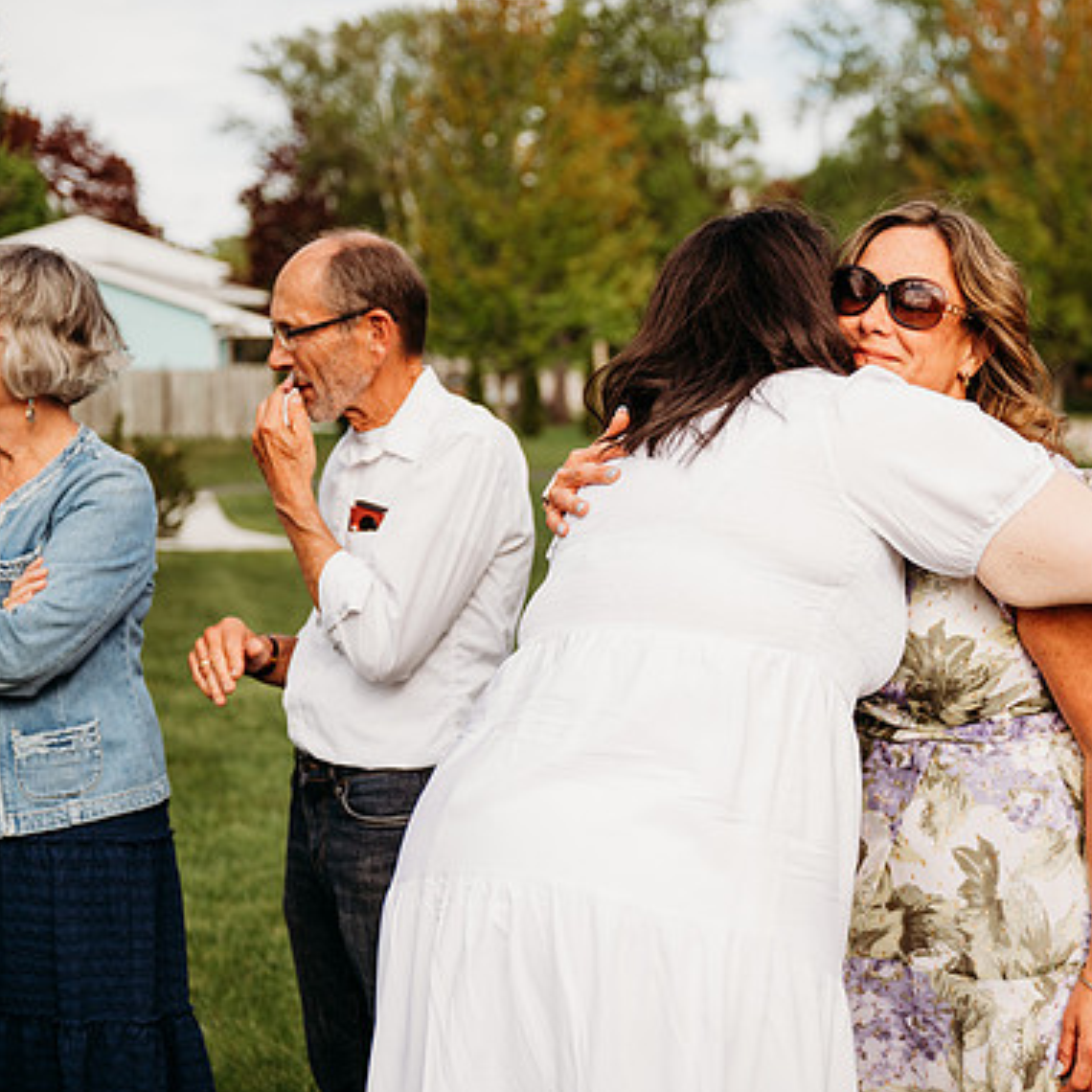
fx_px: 2177
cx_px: 822
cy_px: 542
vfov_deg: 28.2
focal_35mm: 61
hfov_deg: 27.8
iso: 200
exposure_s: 1/1600
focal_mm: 47
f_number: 2.8
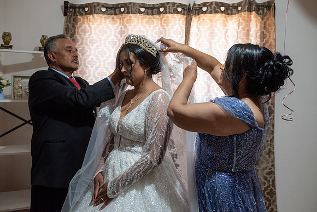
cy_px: 106
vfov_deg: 37.9
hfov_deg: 54.4
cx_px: 158
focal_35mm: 35
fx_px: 308
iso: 1600
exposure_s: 1/125
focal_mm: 35
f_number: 3.5
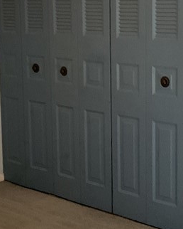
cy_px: 89
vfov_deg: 21.2
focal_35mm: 90
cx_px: 92
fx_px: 609
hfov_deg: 17.1
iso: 250
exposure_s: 1/60
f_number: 1.8
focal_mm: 3
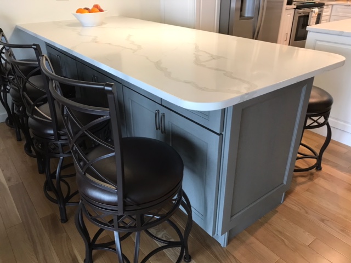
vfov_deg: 49.7
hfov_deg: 63.4
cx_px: 176
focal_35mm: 28
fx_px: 284
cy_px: 132
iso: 40
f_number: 1.8
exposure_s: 1/17
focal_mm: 3.99
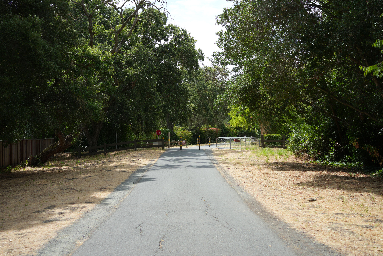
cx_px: 192
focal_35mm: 50
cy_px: 128
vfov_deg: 27.0
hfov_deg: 39.6
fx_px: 532
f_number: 4.5
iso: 100
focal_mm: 50
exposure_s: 1/320
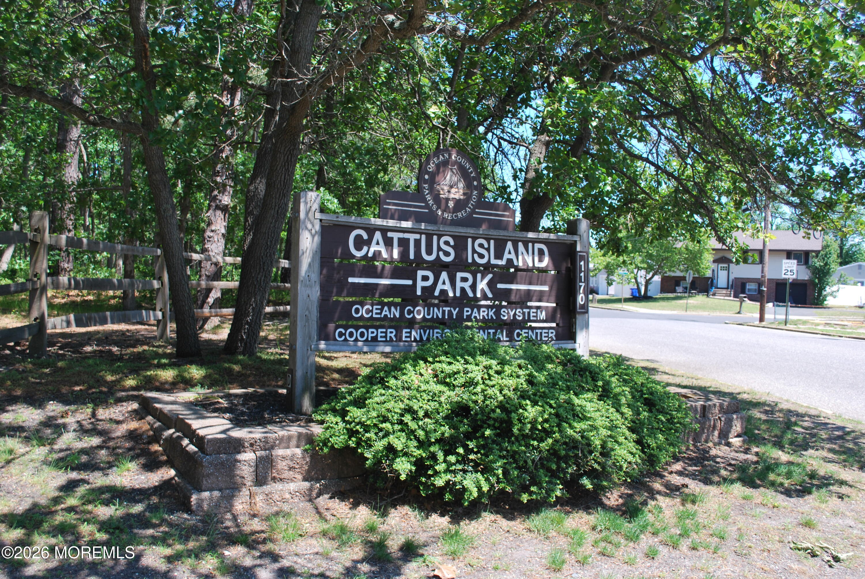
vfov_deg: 40.1
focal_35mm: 33
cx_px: 432
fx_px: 794
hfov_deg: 57.2
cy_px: 290
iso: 100
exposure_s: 1/160
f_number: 6.3
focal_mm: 22
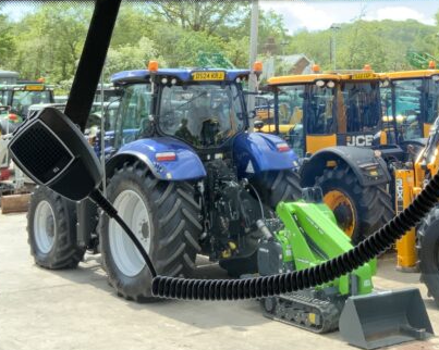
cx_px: 332
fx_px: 935
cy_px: -16
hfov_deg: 26.1
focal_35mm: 72
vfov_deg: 20.4
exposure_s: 1/409
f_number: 1.8
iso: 16
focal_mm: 3
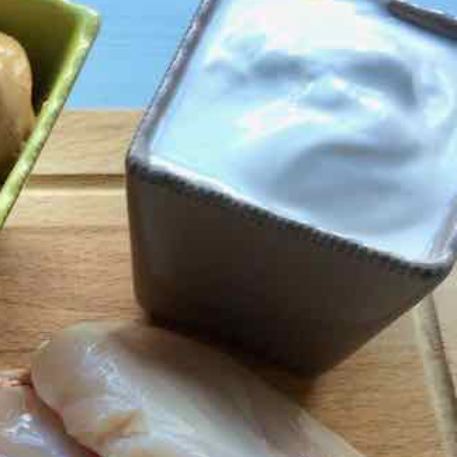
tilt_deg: -61.2
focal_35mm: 101
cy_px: 409
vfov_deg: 17.0
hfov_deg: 16.4
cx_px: -117
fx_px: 1509
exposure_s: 1/50
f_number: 2.2
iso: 40
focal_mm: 4.15
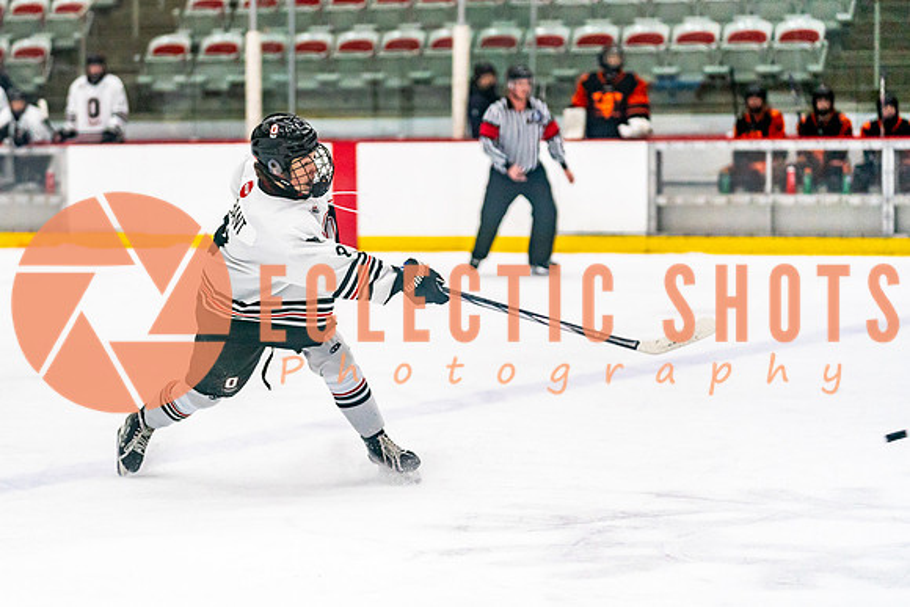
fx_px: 3397
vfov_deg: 10.2
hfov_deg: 15.2
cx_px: 327
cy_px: 345
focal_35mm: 134
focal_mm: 103
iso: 3200
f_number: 2.8
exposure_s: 1/1250
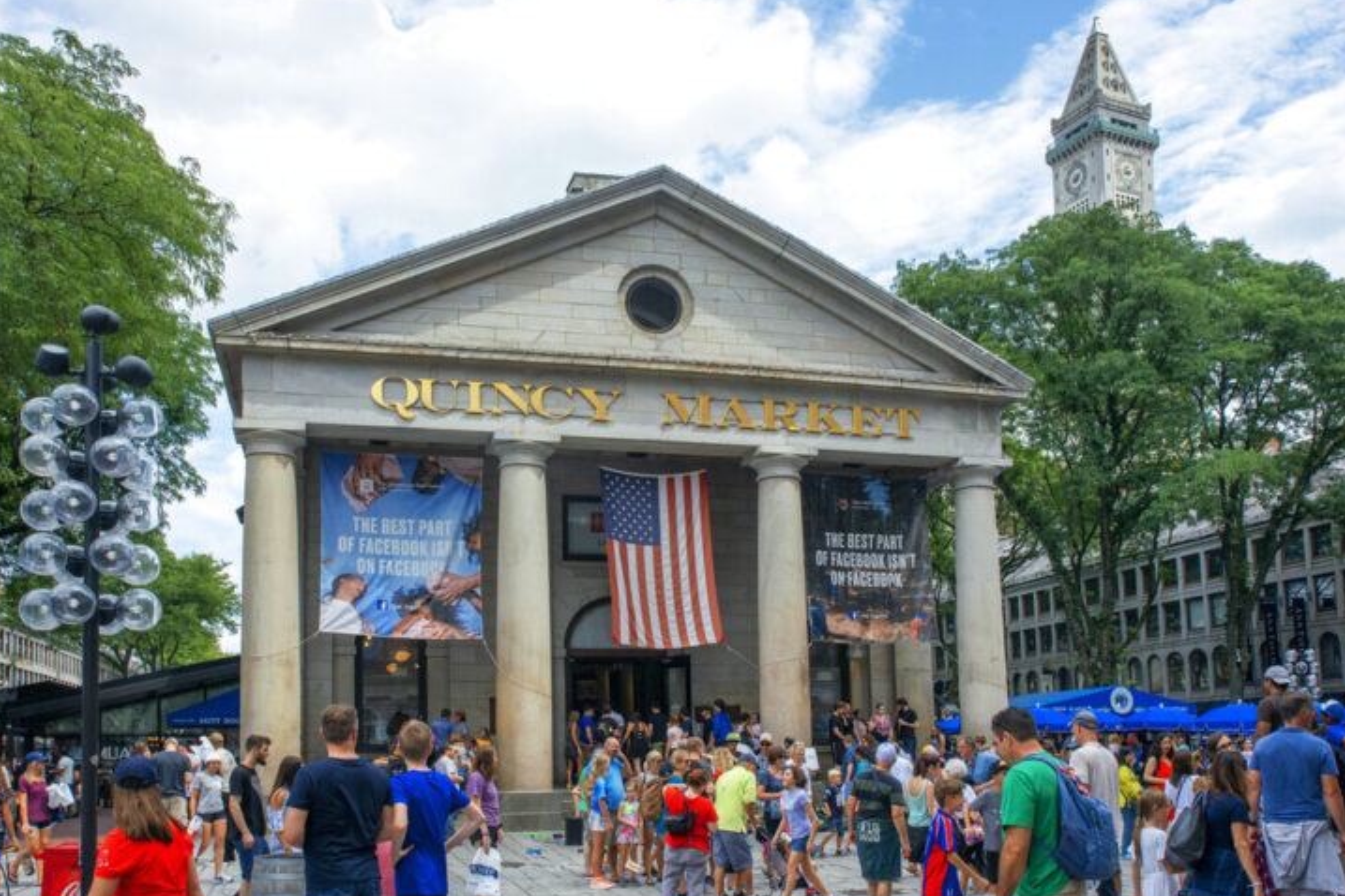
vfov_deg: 43.6
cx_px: 657
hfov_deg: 61.9
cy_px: 469
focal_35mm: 30
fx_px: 1121
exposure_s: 1/1000
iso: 800
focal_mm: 28
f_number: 11
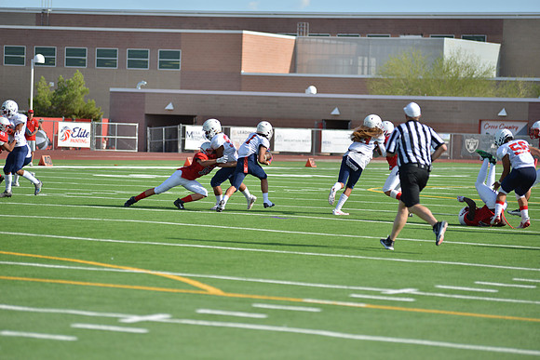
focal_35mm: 165
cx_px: 270
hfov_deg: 12.4
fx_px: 2475
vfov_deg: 8.3
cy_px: 180
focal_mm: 165
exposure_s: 1/1600
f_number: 2.8
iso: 100
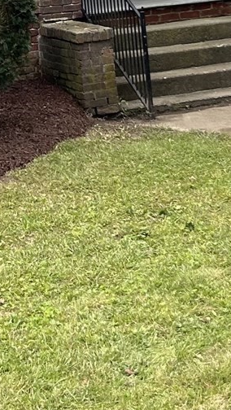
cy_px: -41
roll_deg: +5.7
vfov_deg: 17.9
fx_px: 1251
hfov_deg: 10.5
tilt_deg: -2.4
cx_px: 20
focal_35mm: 115
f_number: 1.5
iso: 50
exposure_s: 1/458
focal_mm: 5.7
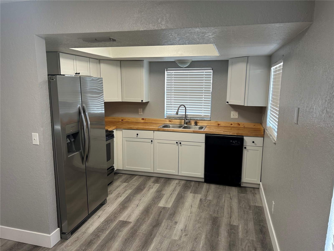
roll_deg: -0.2
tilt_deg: -9.6
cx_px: 167
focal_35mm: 26
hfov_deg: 67.3
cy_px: 126
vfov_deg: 53.1
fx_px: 251
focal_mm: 5.7
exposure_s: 1/60
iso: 64
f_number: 1.5
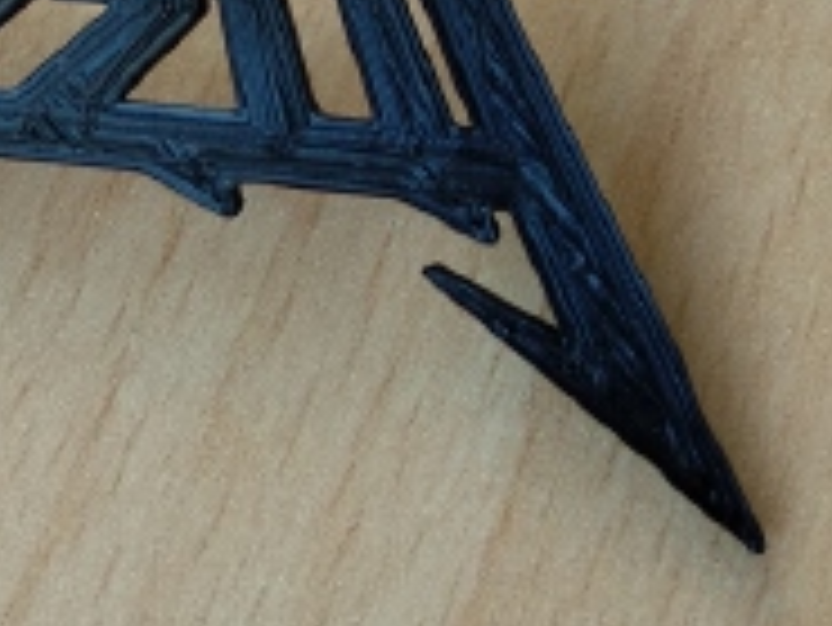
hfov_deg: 24.6
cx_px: -29
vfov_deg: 19.5
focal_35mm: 75
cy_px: 131
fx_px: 1804
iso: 160
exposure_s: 1/100
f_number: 2.2
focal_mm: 3.81
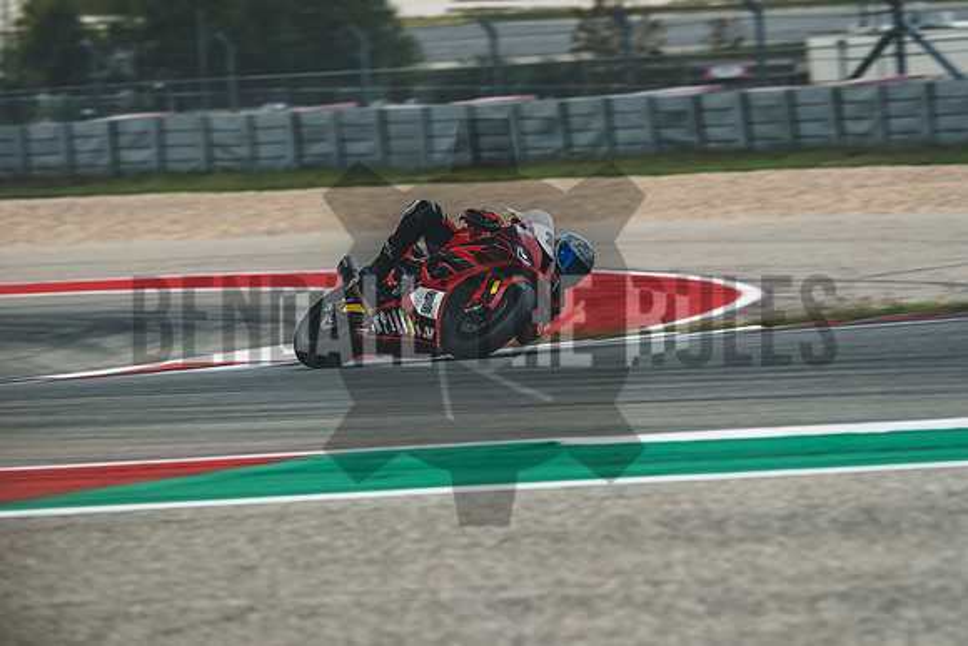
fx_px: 8068
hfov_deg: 6.9
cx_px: 484
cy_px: 323
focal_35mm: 300
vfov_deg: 4.6
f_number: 4.5
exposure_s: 1/250
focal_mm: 200
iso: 160
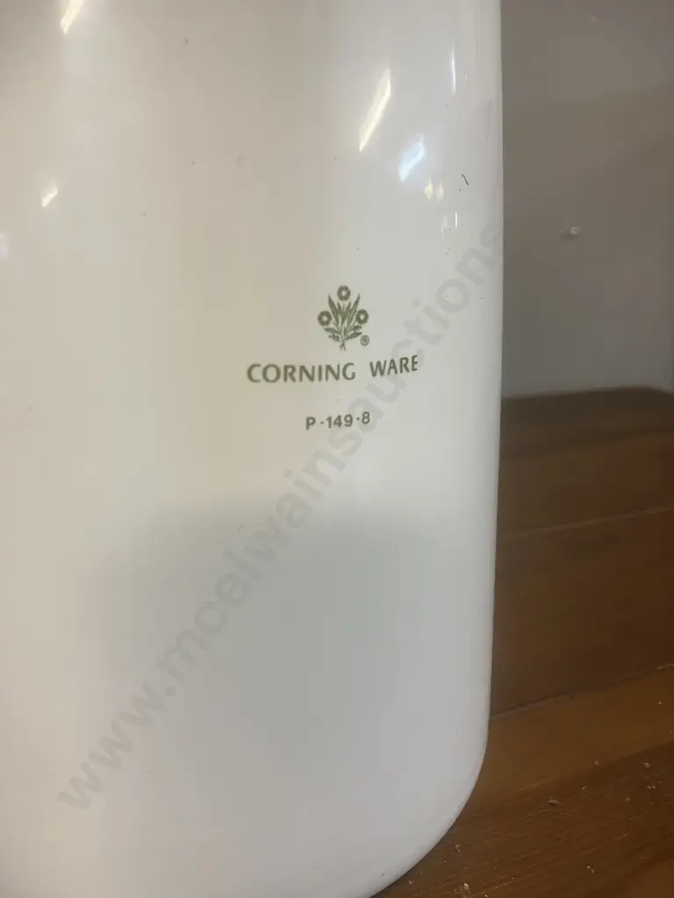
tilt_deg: -18.4
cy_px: 449
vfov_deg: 63.4
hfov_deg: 49.7
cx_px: 337
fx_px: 727
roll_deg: -2.3
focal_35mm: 28
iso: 80
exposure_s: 1/50
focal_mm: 3.99
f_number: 1.8
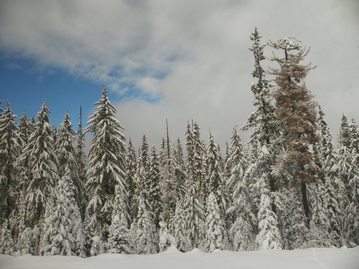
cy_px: 134
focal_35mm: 26
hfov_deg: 67.3
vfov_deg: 53.1
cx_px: 180
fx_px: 270
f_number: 4
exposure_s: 1/160
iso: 64
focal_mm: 4.6
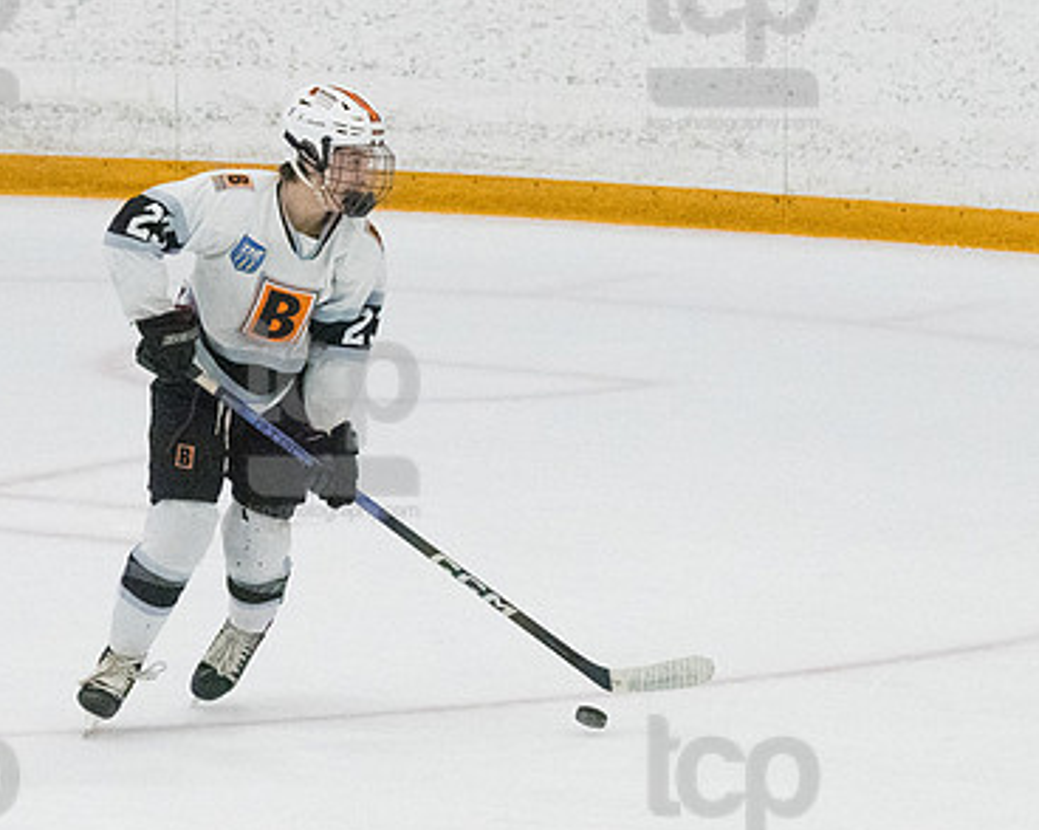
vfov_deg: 3.5
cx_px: 333
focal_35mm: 444
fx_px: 13646
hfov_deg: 4.4
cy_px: 421
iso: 8000
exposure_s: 1/1600
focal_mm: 200
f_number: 5
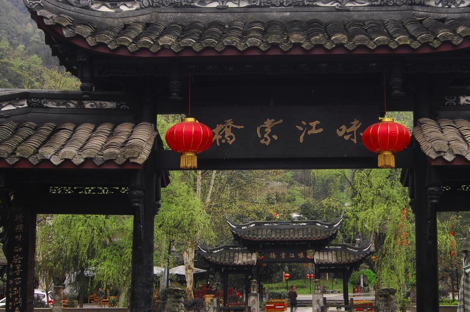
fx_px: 743
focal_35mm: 57
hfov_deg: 35.0
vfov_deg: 23.7
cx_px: 282
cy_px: 175
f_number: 9
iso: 100
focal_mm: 22
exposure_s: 1/3
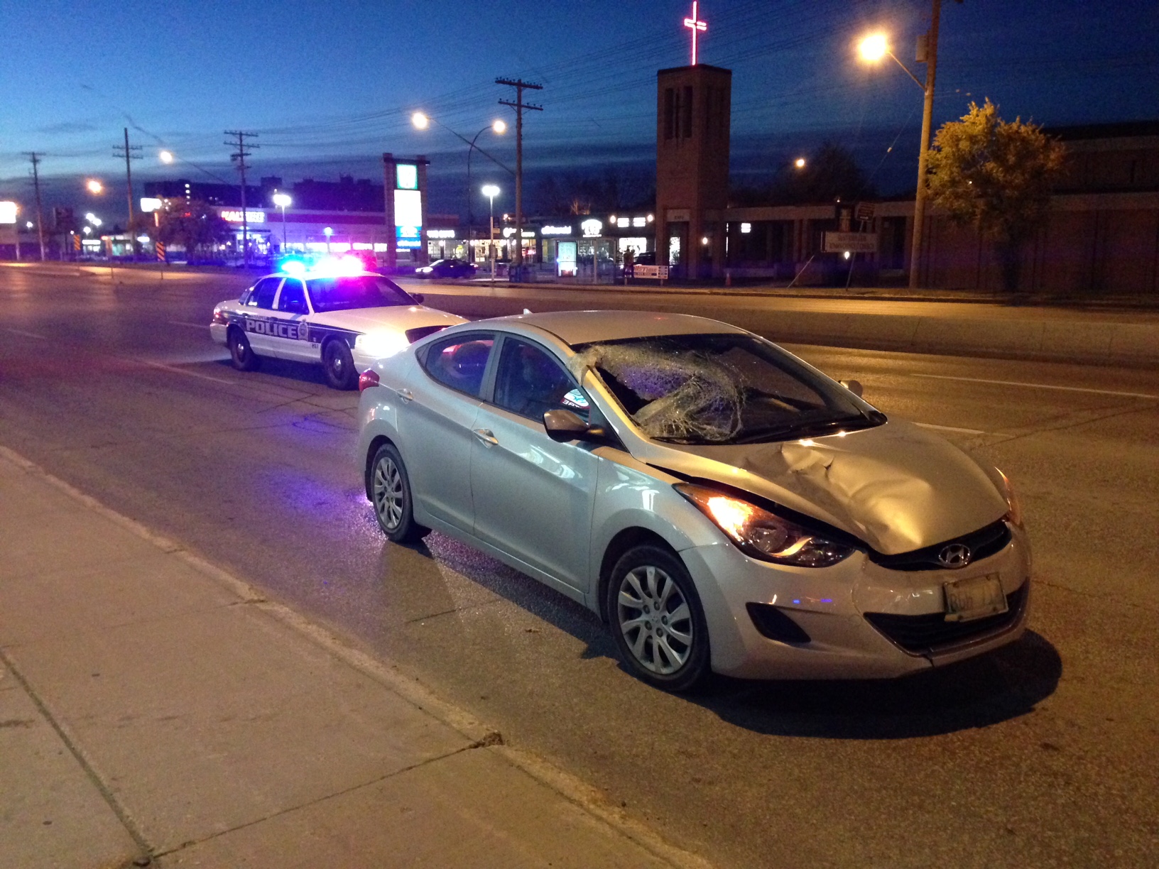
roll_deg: -1.2
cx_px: 580
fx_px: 1105
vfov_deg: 42.9
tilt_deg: -10.0
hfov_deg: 55.4
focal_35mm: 33
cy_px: 434
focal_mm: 4.12
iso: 640
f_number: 2.4
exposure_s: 1/15
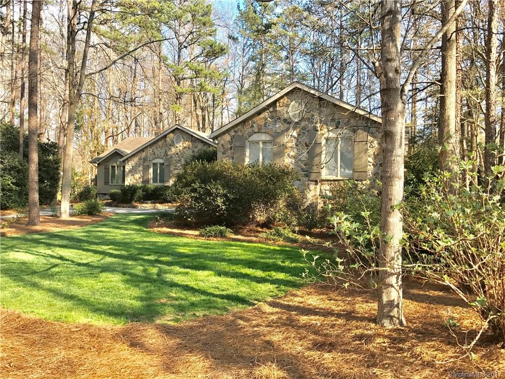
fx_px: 408
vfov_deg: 49.7
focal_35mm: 28
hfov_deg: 63.4
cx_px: 252
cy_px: 190
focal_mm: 3.99
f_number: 1.8
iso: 20
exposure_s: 1/529
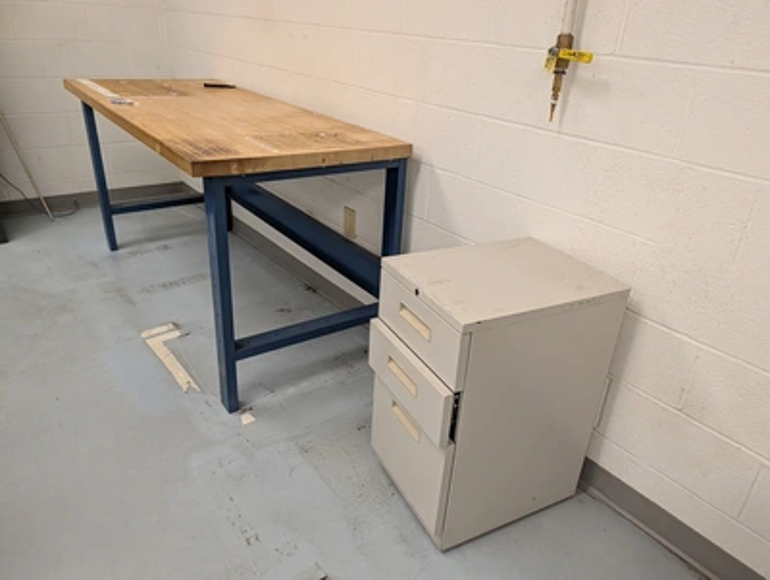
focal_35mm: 24
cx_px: 385
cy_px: 290
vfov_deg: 56.9
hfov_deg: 71.5
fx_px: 534
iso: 1827
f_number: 1.68
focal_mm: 6.9
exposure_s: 1/1111
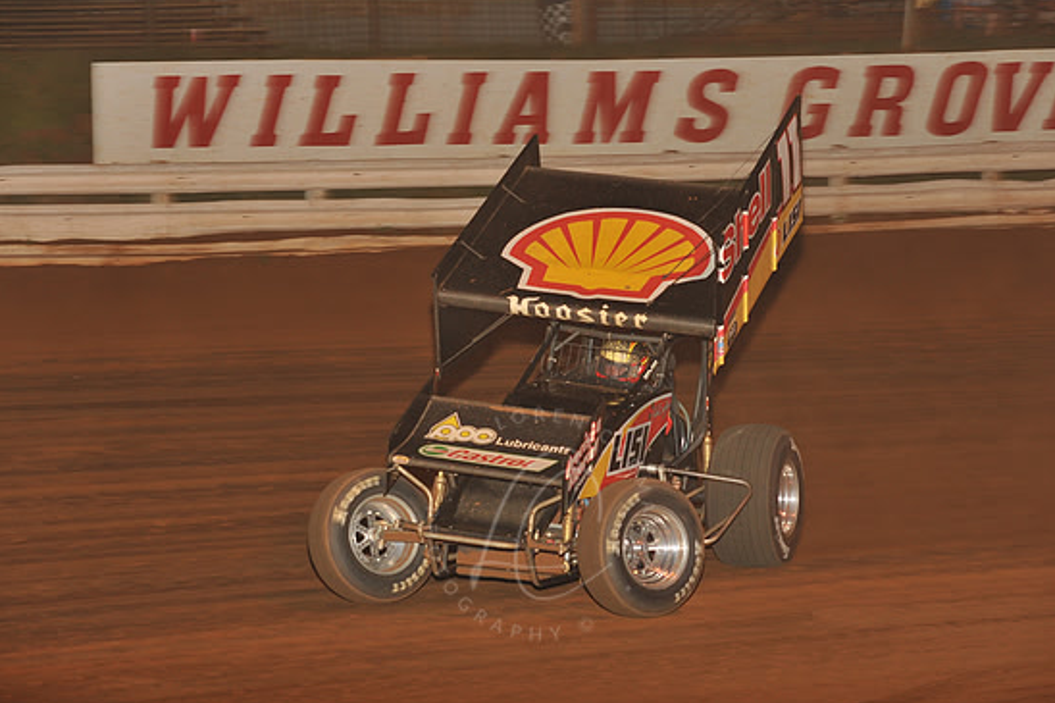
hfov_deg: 16.1
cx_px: 539
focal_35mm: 127
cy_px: 347
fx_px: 3720
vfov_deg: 10.8
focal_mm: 120
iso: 1000
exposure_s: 1/320
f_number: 6.3
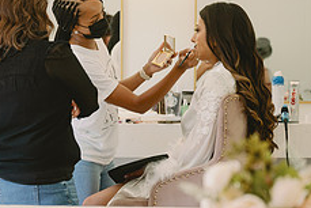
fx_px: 1530
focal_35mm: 177
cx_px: 69
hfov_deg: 11.6
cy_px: 136
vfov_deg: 7.8
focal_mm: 70
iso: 250
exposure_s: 1/100
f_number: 2.8
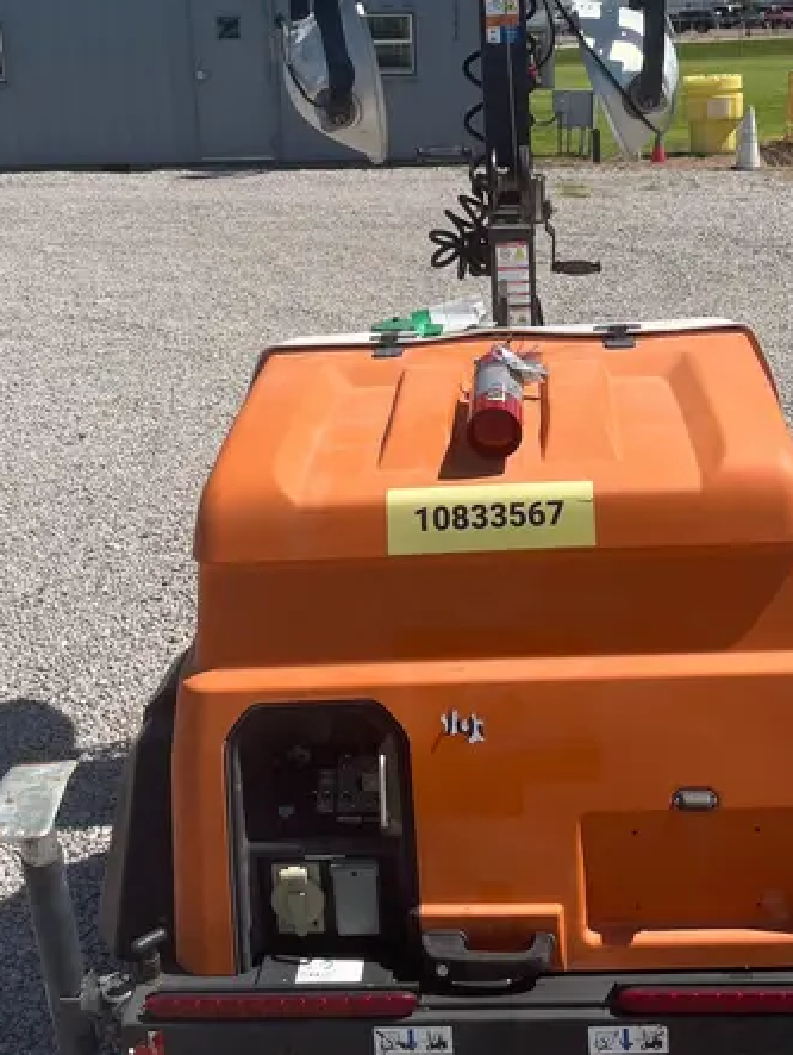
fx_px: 1312
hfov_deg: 33.6
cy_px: 301
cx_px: 467
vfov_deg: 42.8
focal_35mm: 43
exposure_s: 1/3623
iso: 50
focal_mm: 5.1
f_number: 1.6
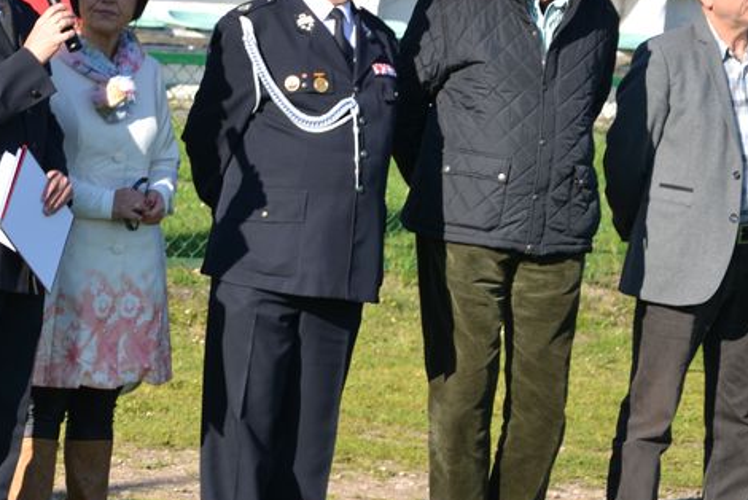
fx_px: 5488
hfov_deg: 7.8
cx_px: 170
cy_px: 135
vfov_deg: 5.2
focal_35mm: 264
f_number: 7.1
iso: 100
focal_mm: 92
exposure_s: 1/200
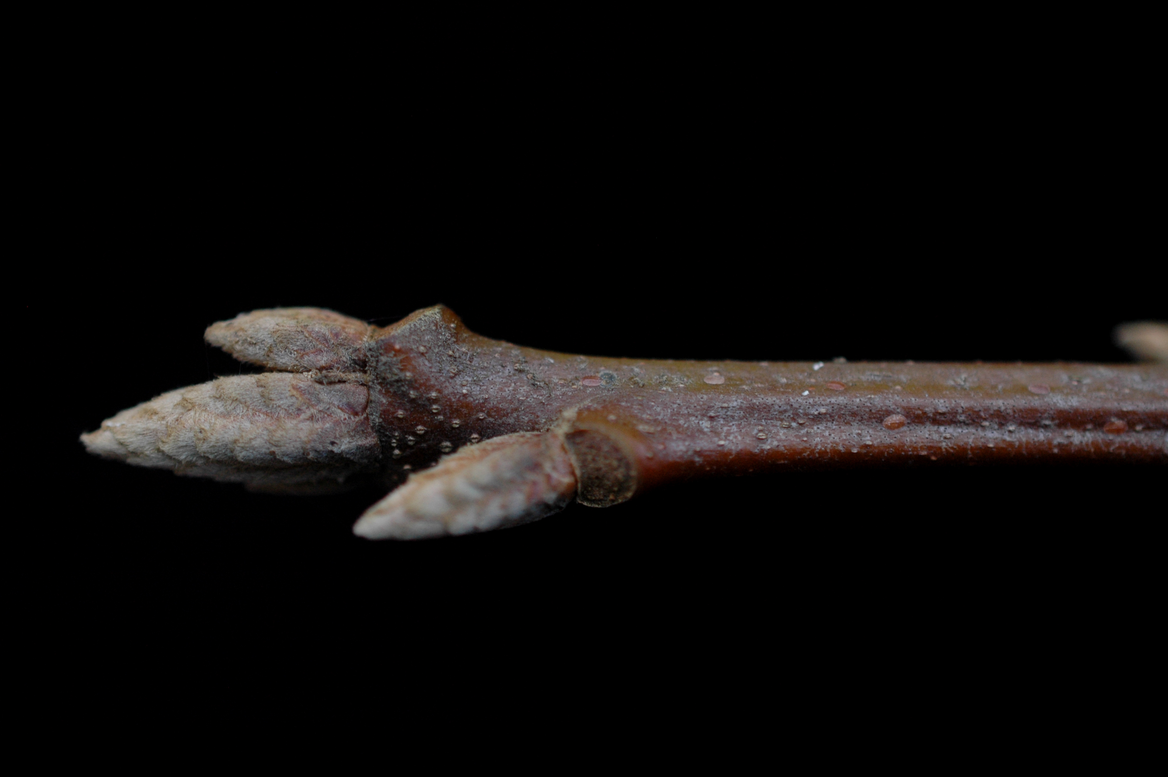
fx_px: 1945
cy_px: 388
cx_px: 584
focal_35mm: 60
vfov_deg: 22.6
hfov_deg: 33.4
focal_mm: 40
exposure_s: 1/80
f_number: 4.5
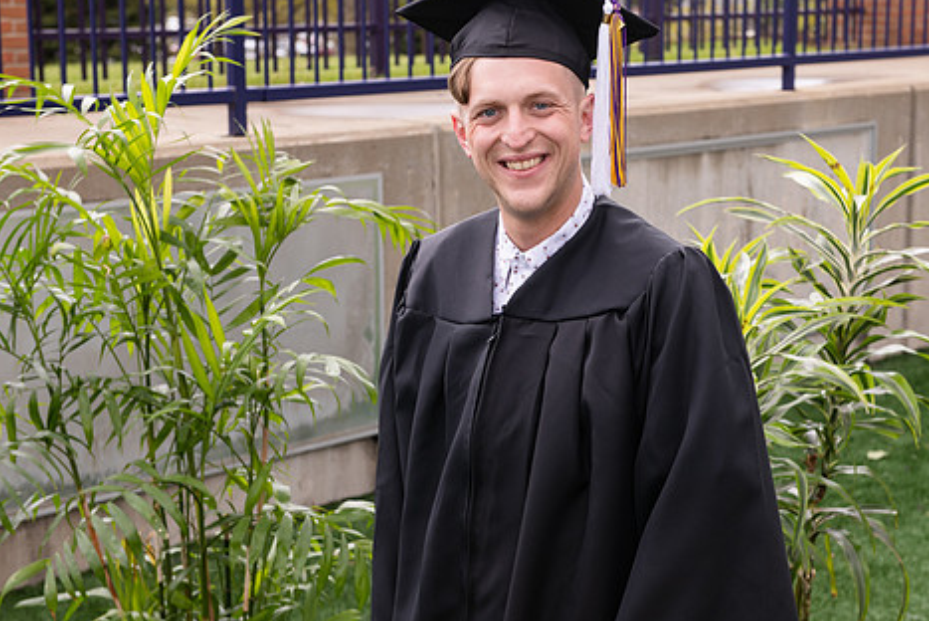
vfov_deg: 17.7
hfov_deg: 26.2
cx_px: 563
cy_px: 304
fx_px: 1988
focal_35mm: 77
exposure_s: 1/200
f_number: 5.6
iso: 250
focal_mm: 58
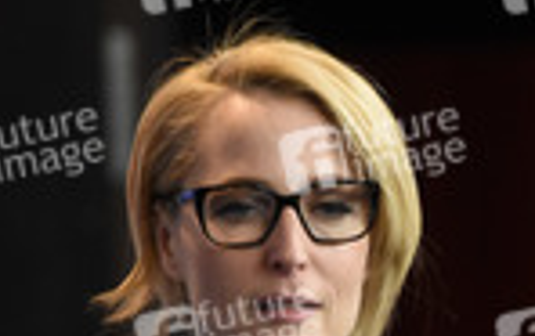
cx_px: 638
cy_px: 423
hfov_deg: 2.3
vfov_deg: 1.4
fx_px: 13580
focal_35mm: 930
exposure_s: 1/320
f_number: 3.5
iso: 1600
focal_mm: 200
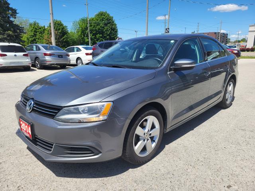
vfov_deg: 53.1
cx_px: 128
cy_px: 96
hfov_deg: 67.3
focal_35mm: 26
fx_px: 192
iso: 40
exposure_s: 1/2436
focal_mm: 5.4
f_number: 1.8
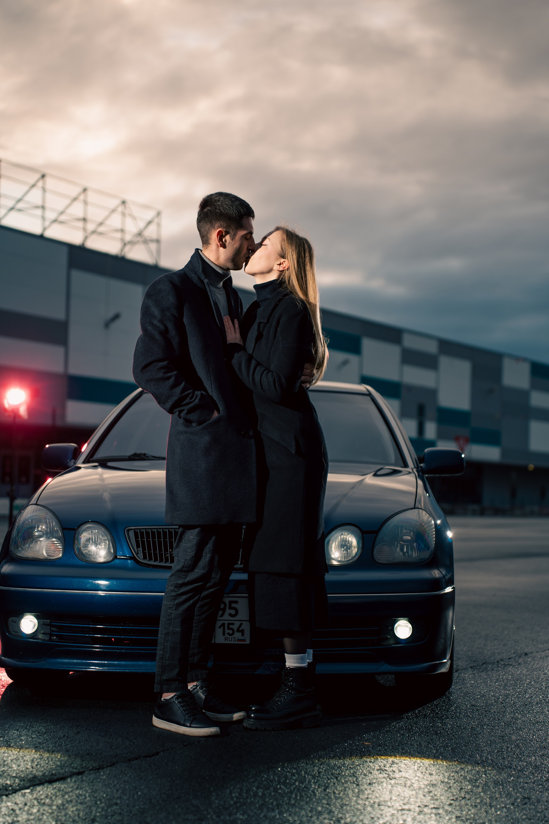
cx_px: 274
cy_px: 412
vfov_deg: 28.8
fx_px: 1601
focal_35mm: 70
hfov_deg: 19.5
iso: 80
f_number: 2.8
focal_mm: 70
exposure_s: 1/160
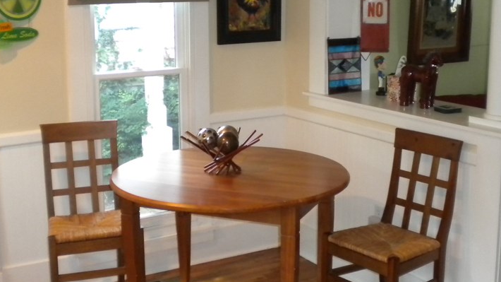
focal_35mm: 55
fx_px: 730
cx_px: 277
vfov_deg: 21.7
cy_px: 98
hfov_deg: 37.8
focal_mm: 6.3
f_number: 3.1
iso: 400
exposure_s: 1/46.6
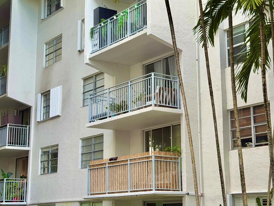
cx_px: 116
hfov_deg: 27.7
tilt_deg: +13.6
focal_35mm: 70
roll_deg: +0.2
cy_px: 77
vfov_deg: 21.0
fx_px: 554
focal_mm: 6.76
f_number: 1.78
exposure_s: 1/418
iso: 64
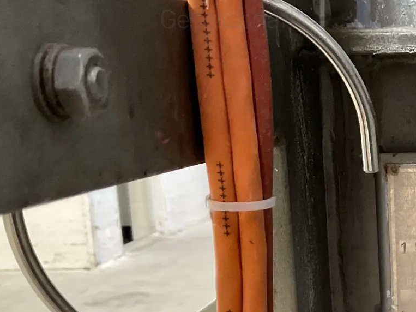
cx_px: 469
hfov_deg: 24.7
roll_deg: +0.6
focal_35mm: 73
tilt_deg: -12.6
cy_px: 262
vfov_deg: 19.9
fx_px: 877
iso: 250
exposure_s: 1/50
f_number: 1.8
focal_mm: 3
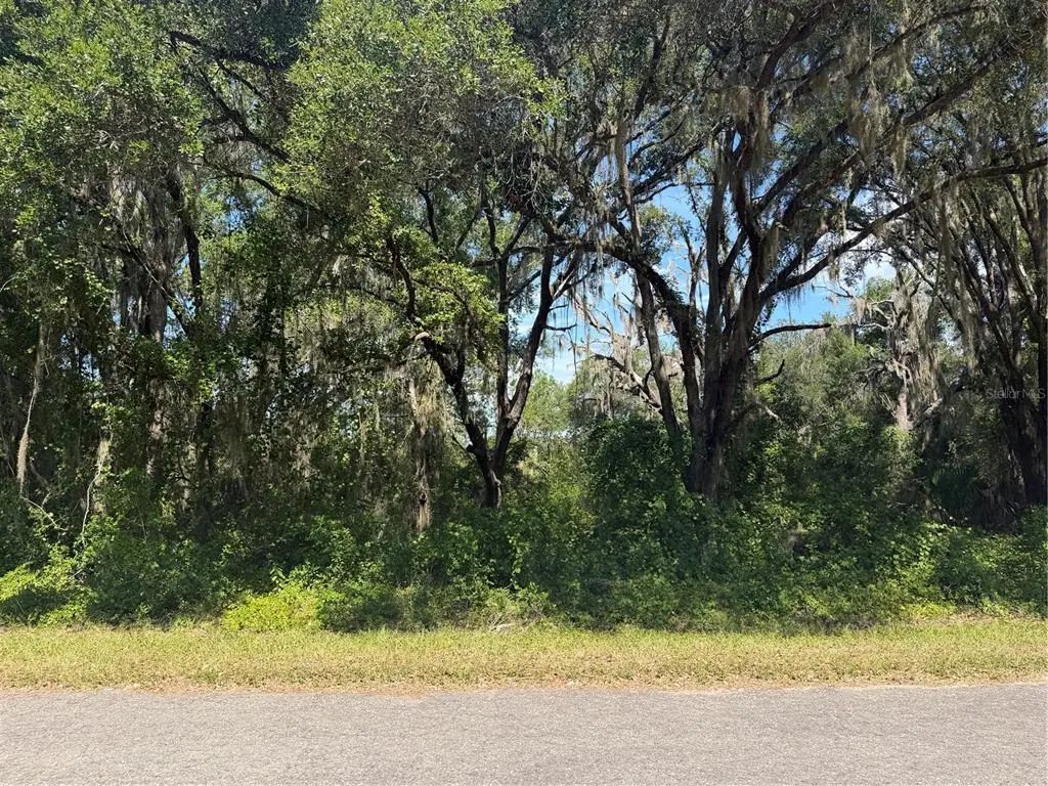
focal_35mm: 24
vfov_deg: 56.8
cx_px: 524
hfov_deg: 71.6
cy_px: 393
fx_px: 727
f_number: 1.78
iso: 80
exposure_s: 1/1585
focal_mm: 6.76
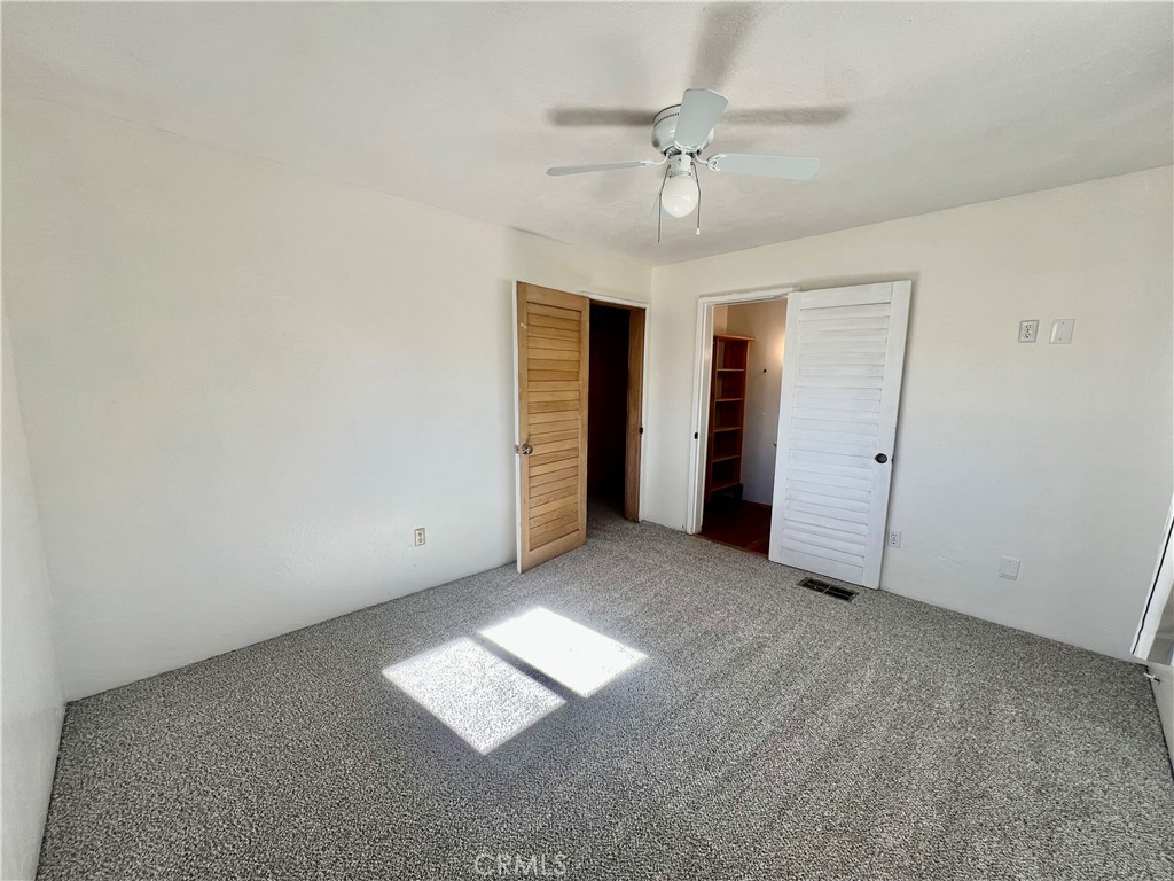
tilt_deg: -8.3
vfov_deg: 89.9
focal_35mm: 13
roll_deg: -0.3
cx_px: 587
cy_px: 440
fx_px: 441
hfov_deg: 106.2
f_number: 1.8
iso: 50
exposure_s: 1/120
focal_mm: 1.57
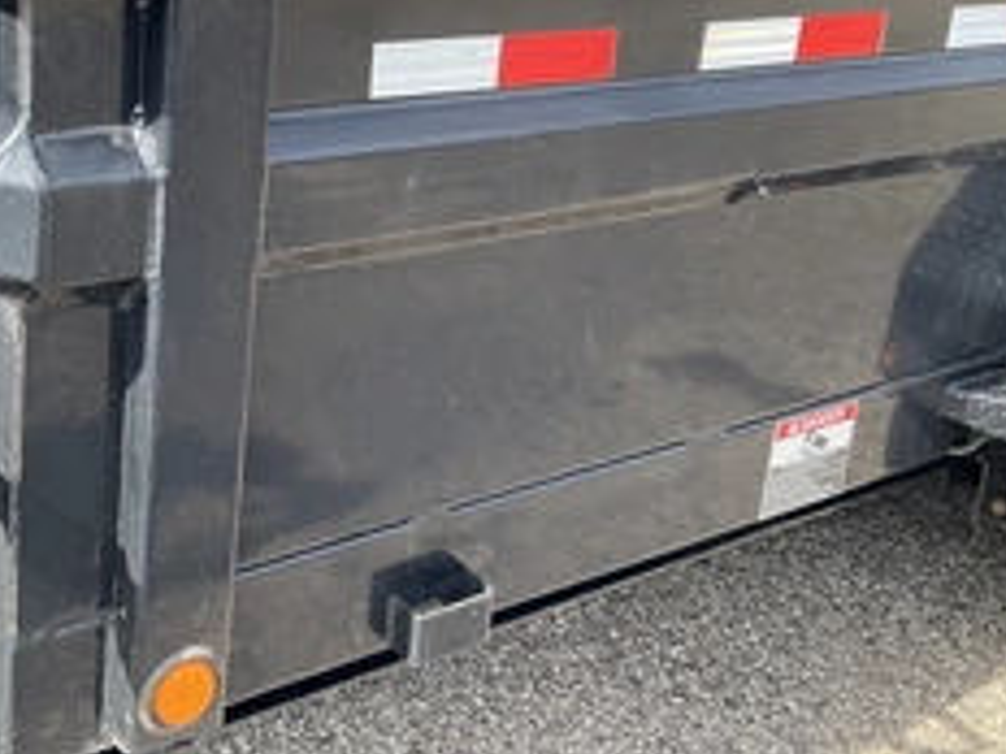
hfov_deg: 37.6
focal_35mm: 50
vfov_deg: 28.7
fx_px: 1453
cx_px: 304
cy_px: 195
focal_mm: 3
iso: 25
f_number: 1.8
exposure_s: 1/287
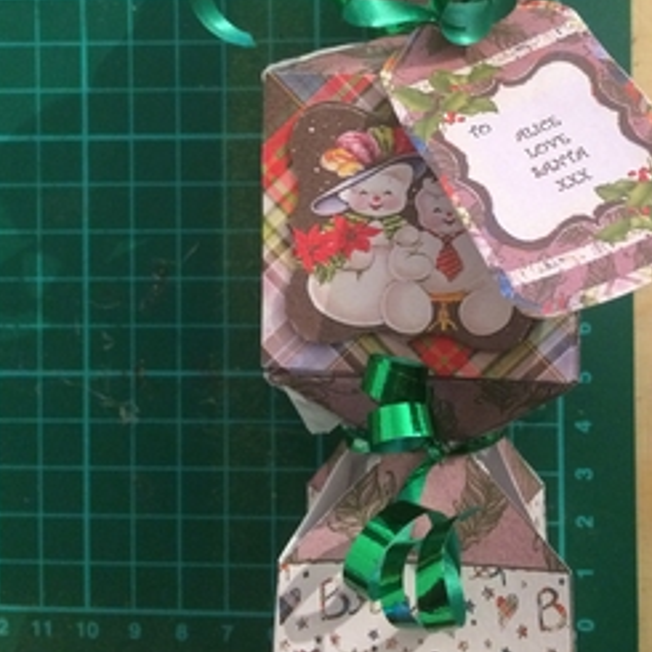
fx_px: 1002
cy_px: 184
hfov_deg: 35.8
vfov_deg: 35.5
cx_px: 411
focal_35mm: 47
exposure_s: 1/20
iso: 320
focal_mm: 4.15
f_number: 2.2
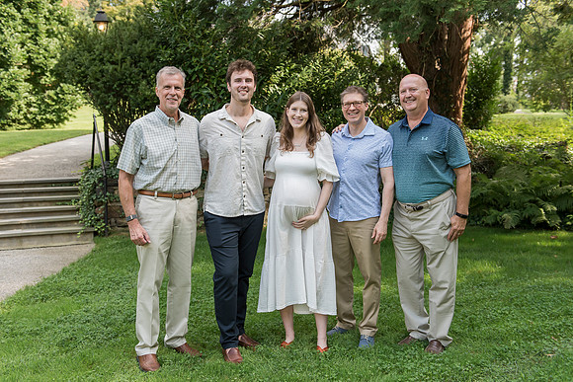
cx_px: 269
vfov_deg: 35.8
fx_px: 591
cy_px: 179
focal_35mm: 37
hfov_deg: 51.7
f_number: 4
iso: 640
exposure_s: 1/640
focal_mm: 35
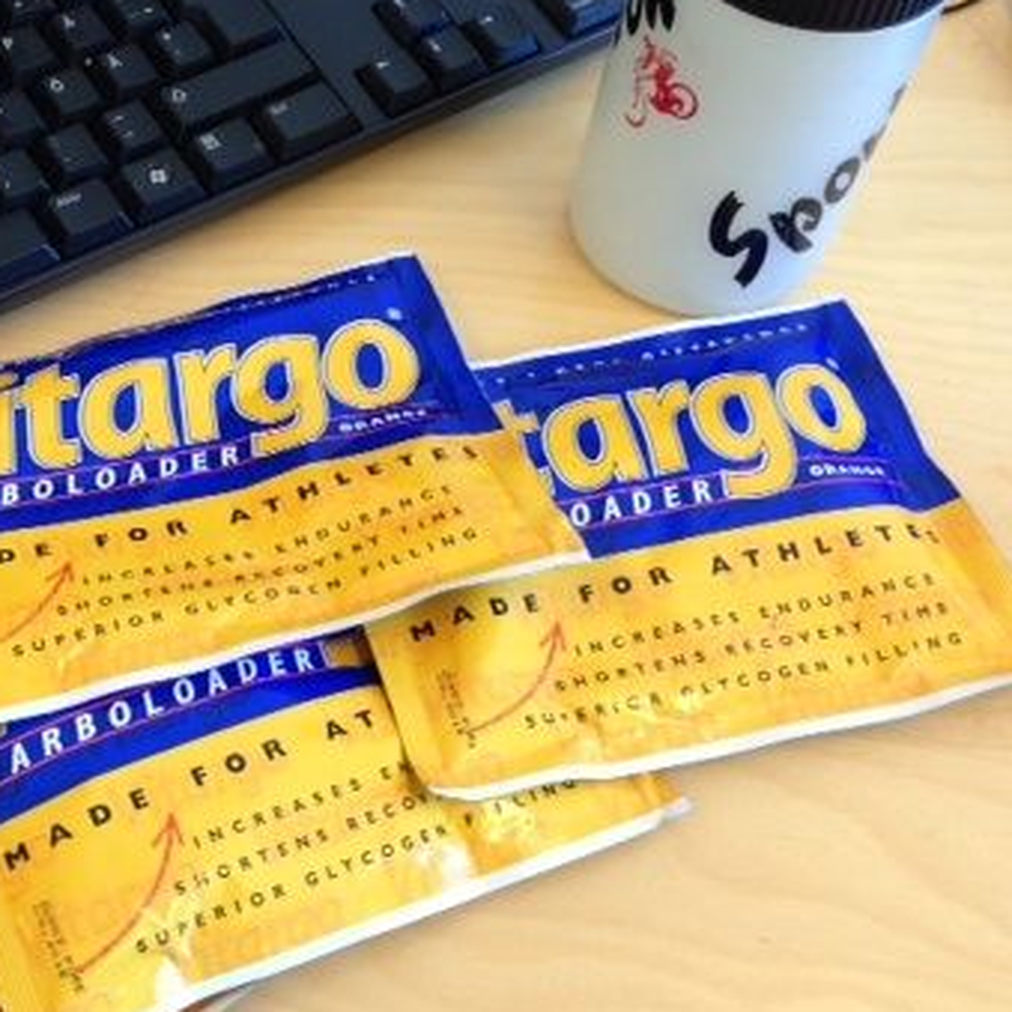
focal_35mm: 55
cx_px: 203
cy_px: 451
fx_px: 1819
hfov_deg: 30.3
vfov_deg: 31.1
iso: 80
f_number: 2.4
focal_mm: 4.13
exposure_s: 1/20
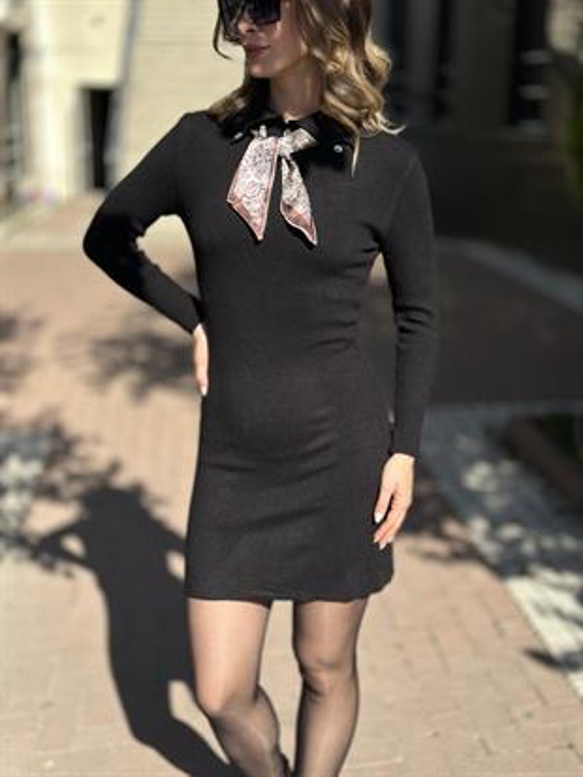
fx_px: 1077
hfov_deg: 30.3
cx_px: 292
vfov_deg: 39.6
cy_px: 388
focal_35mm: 48
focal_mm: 6.86
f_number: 1.78
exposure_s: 1/2732
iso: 100
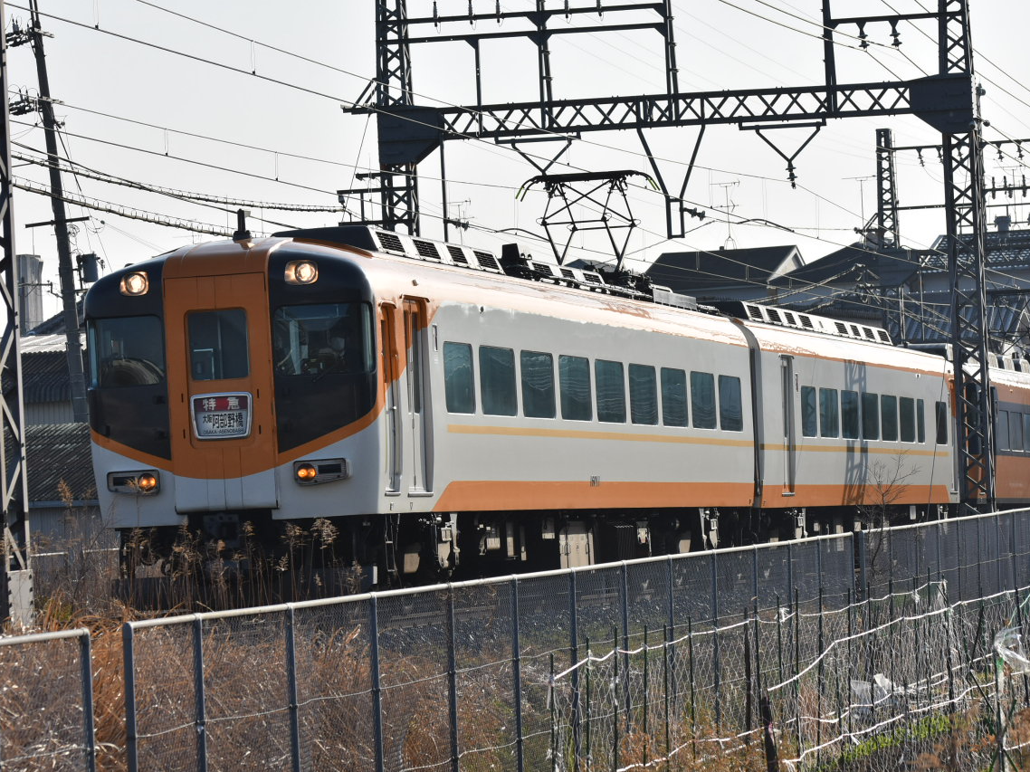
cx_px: 565
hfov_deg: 11.6
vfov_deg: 8.7
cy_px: 386
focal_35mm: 171
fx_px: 5073
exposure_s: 1/1600
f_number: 7.1
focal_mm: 105
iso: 400
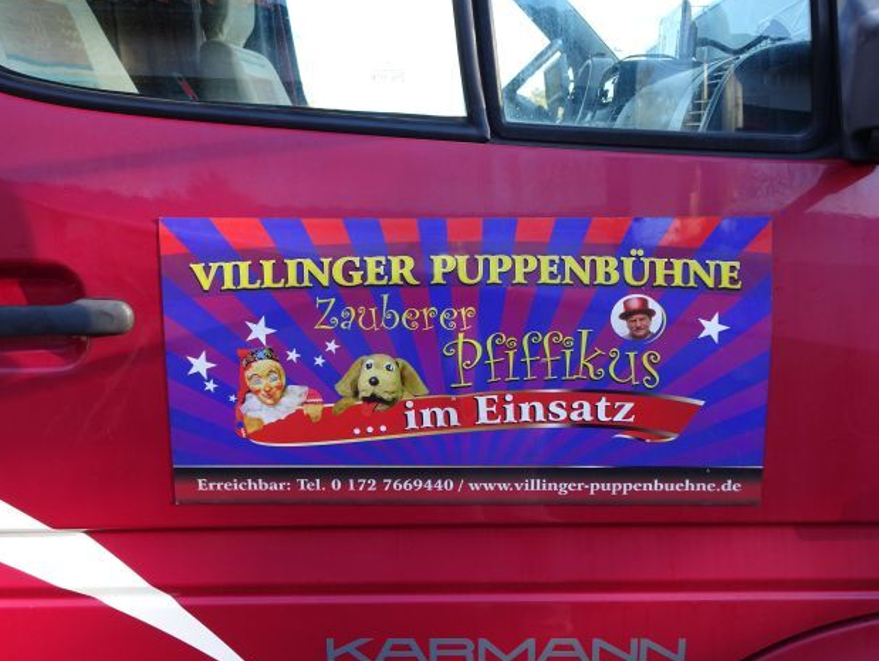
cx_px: 450
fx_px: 788
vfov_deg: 45.5
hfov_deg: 58.3
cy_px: 334
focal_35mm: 31
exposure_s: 1/50
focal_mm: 5.09
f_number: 4
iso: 80
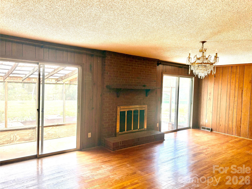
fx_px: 189
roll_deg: -0.8
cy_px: 94
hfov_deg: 67.3
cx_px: 126
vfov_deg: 53.1
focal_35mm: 26
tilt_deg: -2.3
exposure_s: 1/121
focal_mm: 5.96
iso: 100
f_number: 1.6
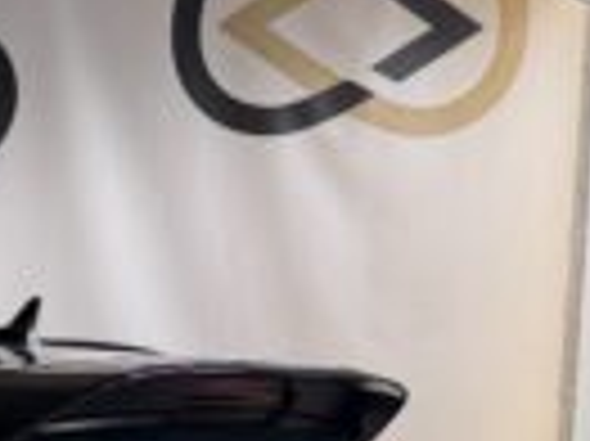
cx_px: -428
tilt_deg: -7.1
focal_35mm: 114
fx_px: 1941
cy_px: 664
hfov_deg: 15.2
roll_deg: -0.3
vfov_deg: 12.3
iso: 125
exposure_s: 1/50
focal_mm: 6.76
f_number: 1.78
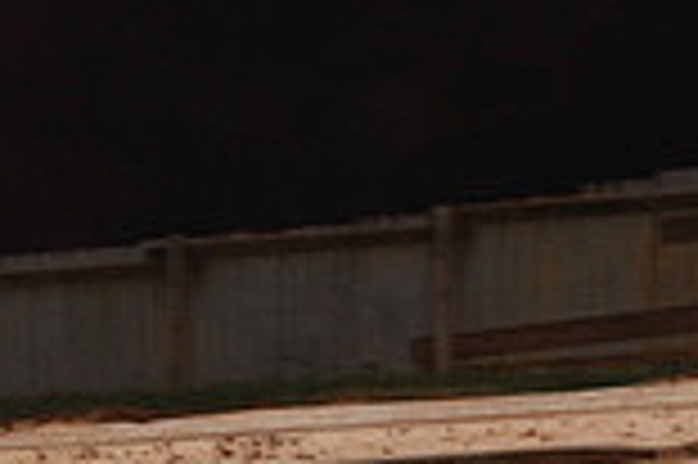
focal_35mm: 345
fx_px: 6682
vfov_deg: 4.0
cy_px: 721
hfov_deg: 5.9
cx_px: -338
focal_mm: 92
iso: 800
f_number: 6.3
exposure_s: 1/320
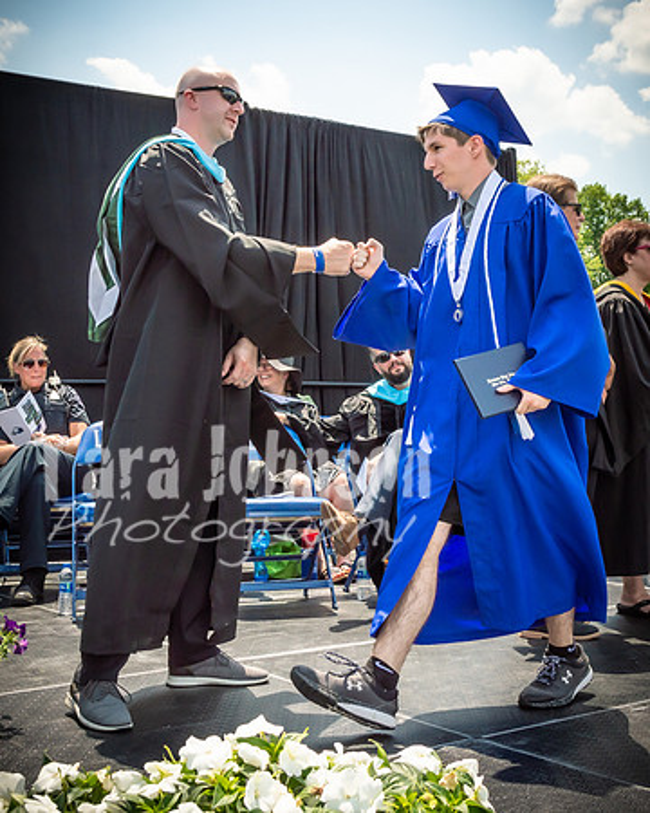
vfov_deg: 38.2
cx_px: 365
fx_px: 1170
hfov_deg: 31.0
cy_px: 353
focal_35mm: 49
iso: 200
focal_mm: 20
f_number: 7.1
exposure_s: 1/800
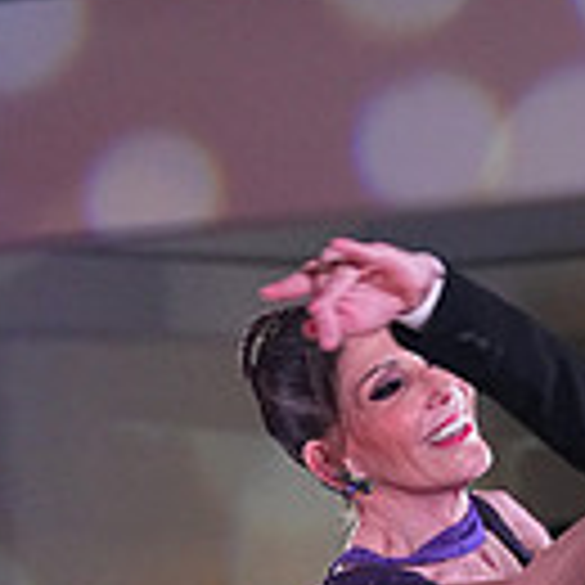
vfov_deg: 4.2
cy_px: 1130
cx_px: 511
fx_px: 7896
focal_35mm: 413
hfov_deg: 4.2
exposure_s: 1/400
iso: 8000
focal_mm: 109
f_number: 5.6
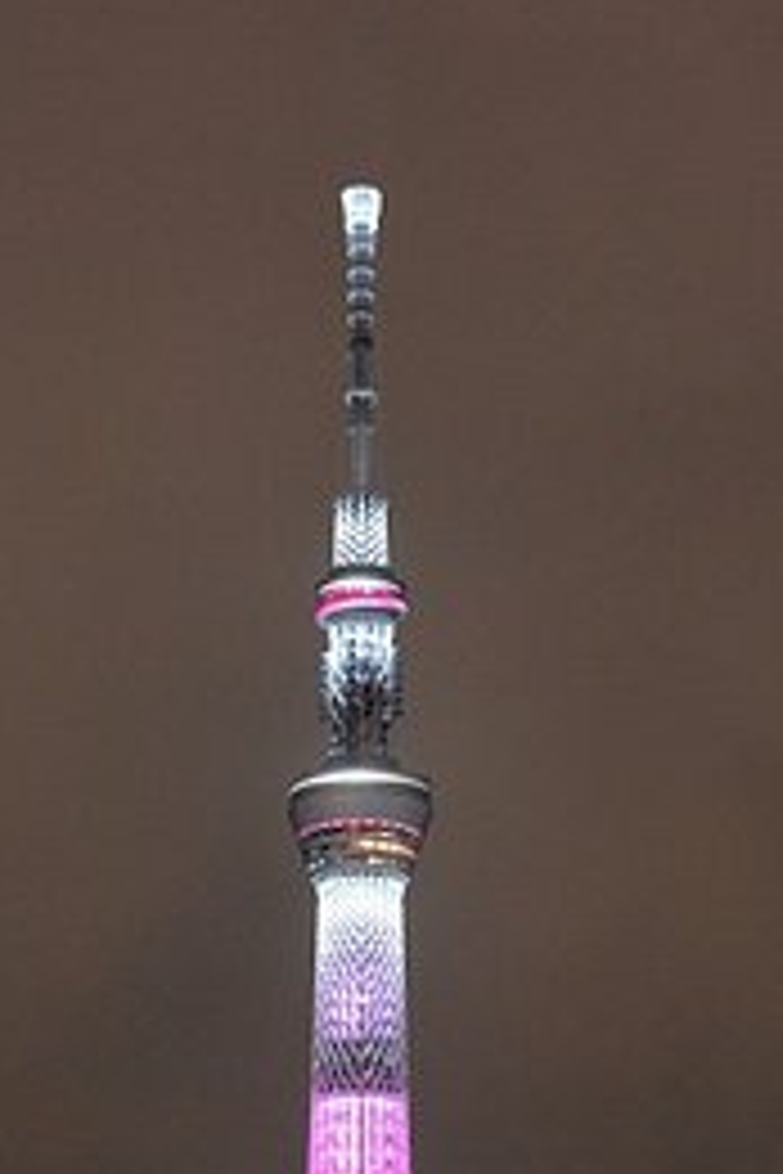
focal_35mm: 98
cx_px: 218
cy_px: 1057
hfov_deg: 13.9
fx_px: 3197
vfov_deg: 20.4
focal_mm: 50
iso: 2500
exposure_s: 1/1.6
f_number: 5.6
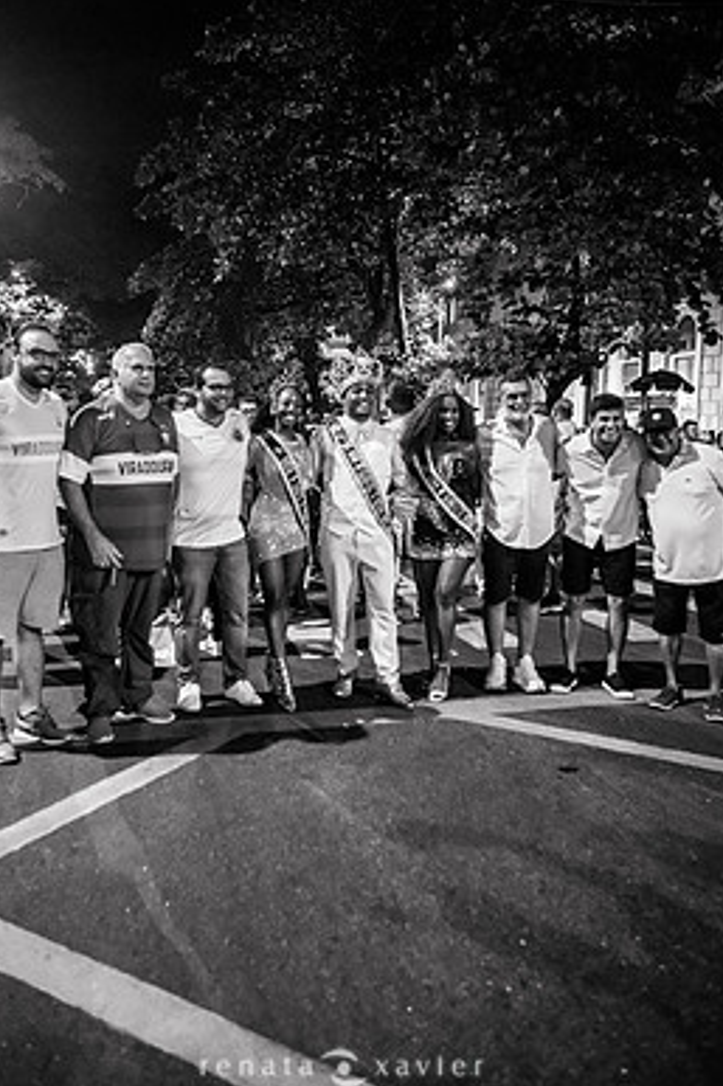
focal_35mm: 28
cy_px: 484
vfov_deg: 65.3
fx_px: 844
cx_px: 338
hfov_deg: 46.3
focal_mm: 24
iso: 2500
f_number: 2
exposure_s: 1/200
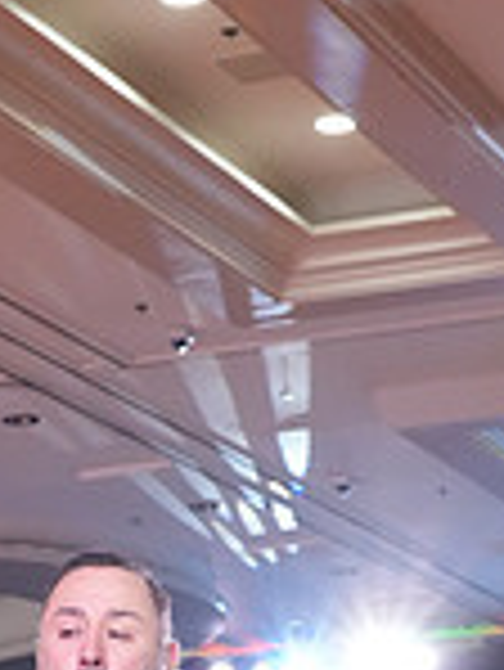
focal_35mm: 150
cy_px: 976
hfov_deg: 9.8
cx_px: -74
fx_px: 2908
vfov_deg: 12.6
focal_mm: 40
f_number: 5
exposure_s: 1/320
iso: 5000
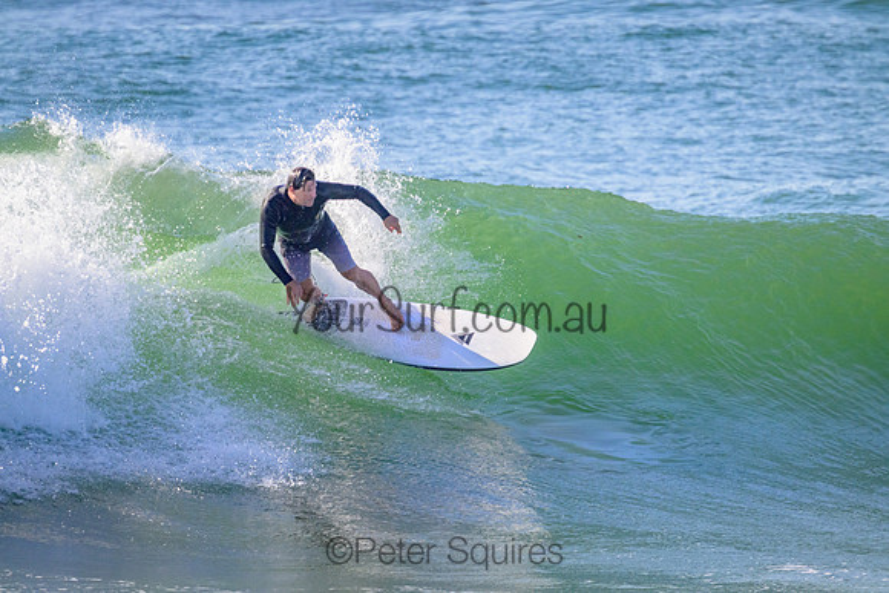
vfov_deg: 1.7
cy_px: 296
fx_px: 19759
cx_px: 444
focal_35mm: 800
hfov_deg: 2.6
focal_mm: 800
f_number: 11
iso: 1800
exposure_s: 1/2000
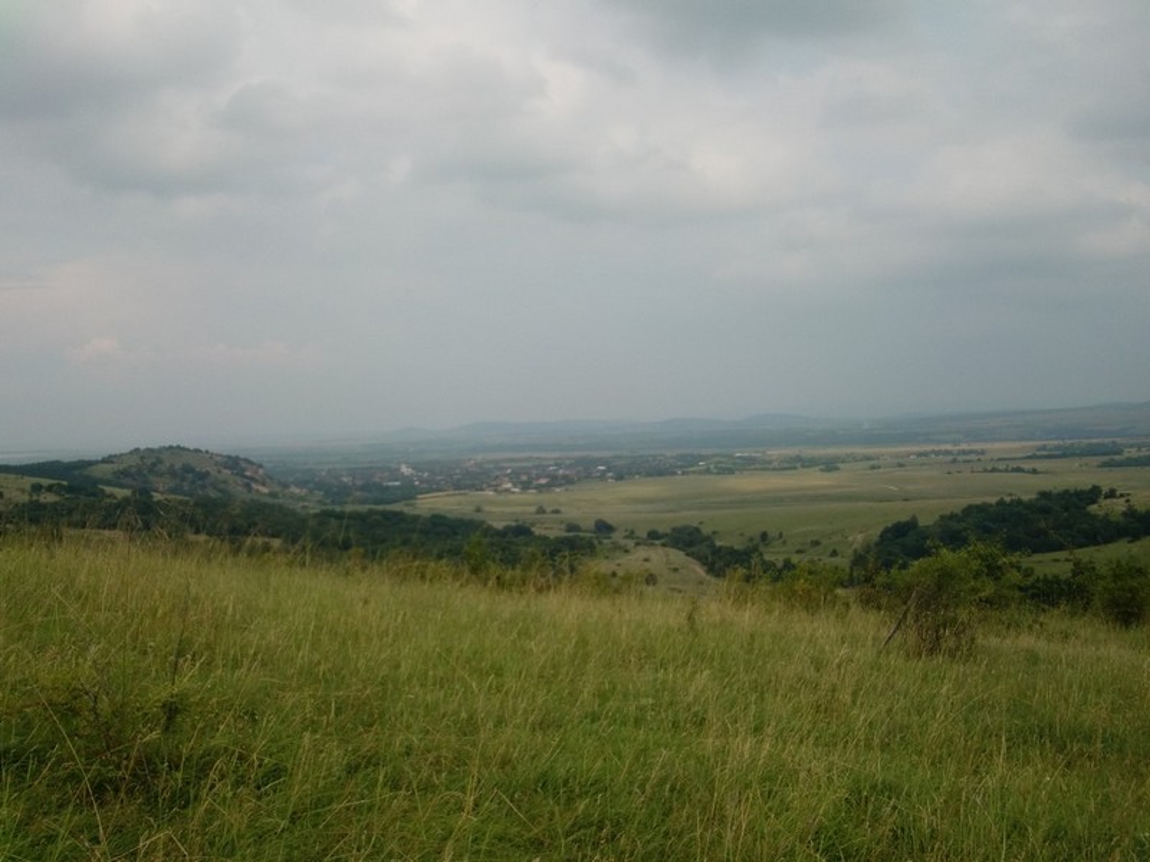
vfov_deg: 37.7
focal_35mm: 38
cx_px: 575
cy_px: 431
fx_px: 1262
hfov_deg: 49.0
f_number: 3.9
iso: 64
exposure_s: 1/400
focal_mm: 6.66
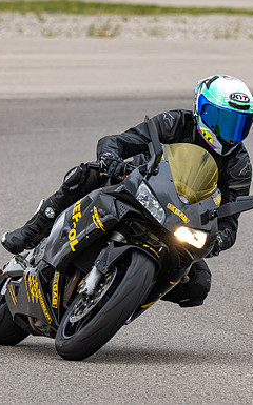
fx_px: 8279
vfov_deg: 2.8
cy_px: 202
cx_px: 74
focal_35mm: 749
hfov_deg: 1.8
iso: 800
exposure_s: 1/800
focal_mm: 350
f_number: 9
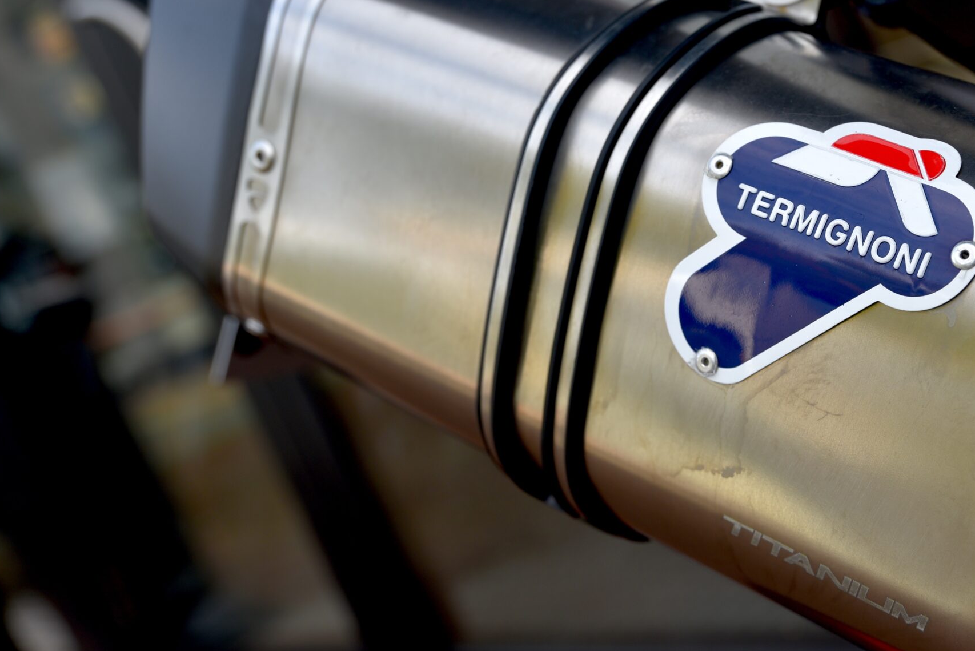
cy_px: 285
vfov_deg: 20.6
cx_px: 716
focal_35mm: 66
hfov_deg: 30.1
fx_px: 1788
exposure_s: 1/125
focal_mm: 44
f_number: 5.6
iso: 100
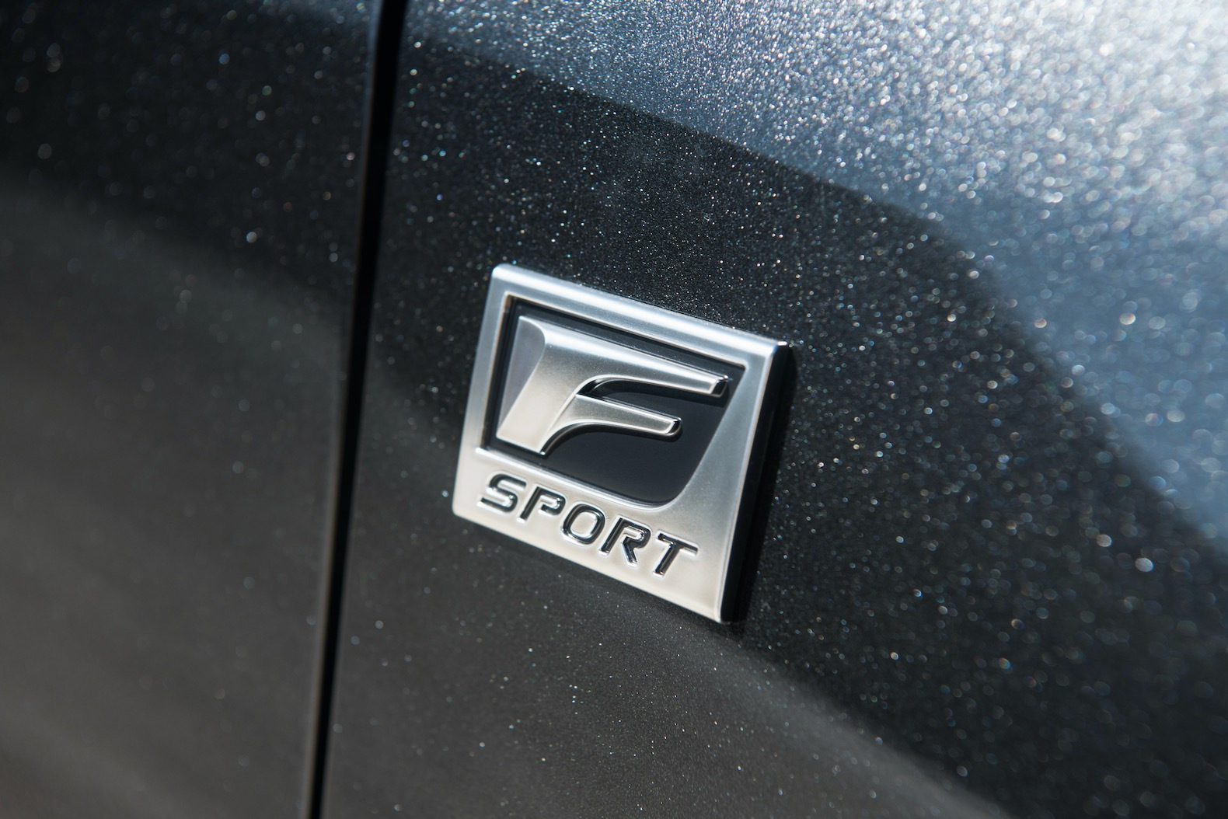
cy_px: 410
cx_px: 614
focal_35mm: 70
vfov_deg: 19.5
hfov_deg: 28.8
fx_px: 2388
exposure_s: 1/80
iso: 400
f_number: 8
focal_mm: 70
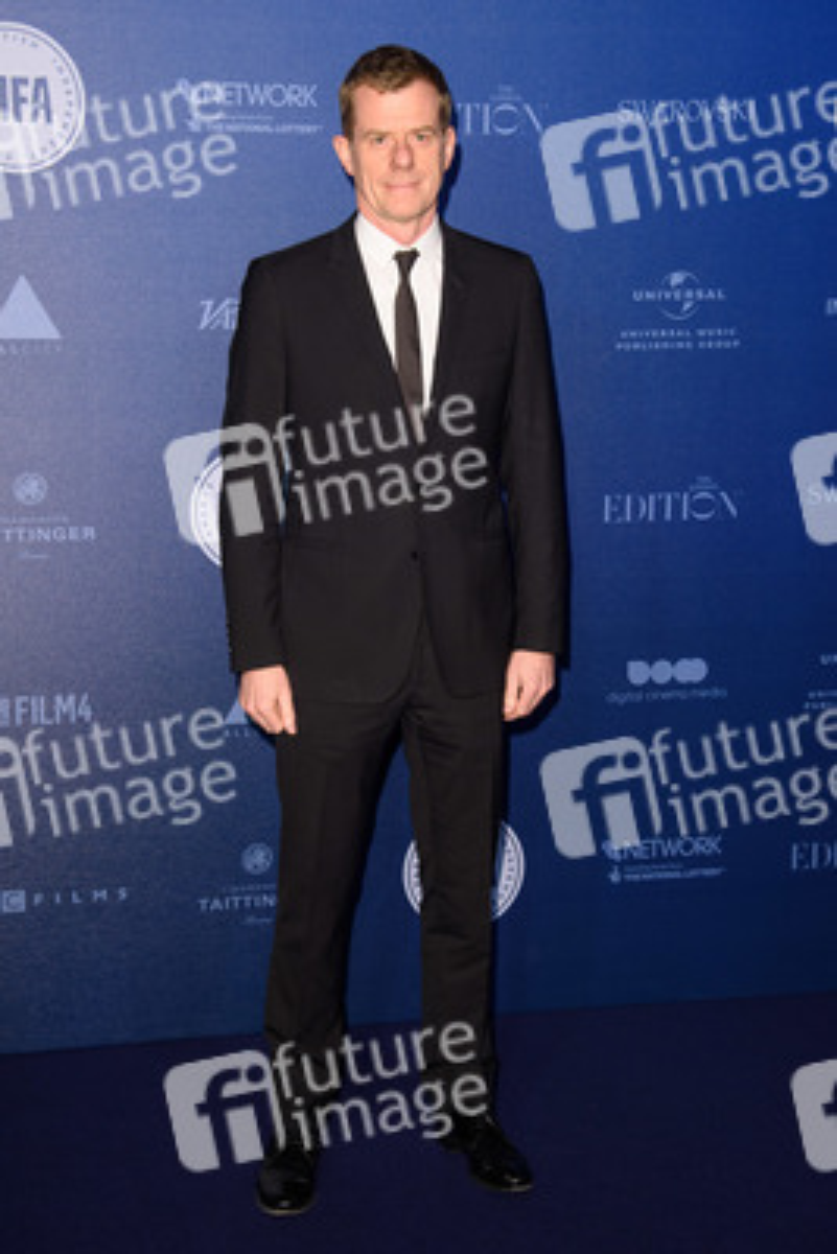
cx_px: 418
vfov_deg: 36.2
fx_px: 1916
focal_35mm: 55
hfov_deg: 24.6
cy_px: 627
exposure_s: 1/250
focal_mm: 55
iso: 800
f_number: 5.6
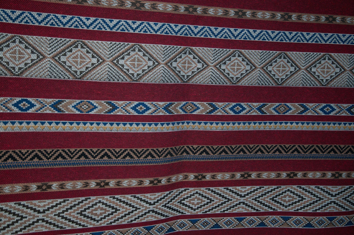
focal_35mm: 42
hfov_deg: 46.4
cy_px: 118
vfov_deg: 31.8
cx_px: 177
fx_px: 412
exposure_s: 1/60
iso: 400
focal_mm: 28
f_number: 4.2
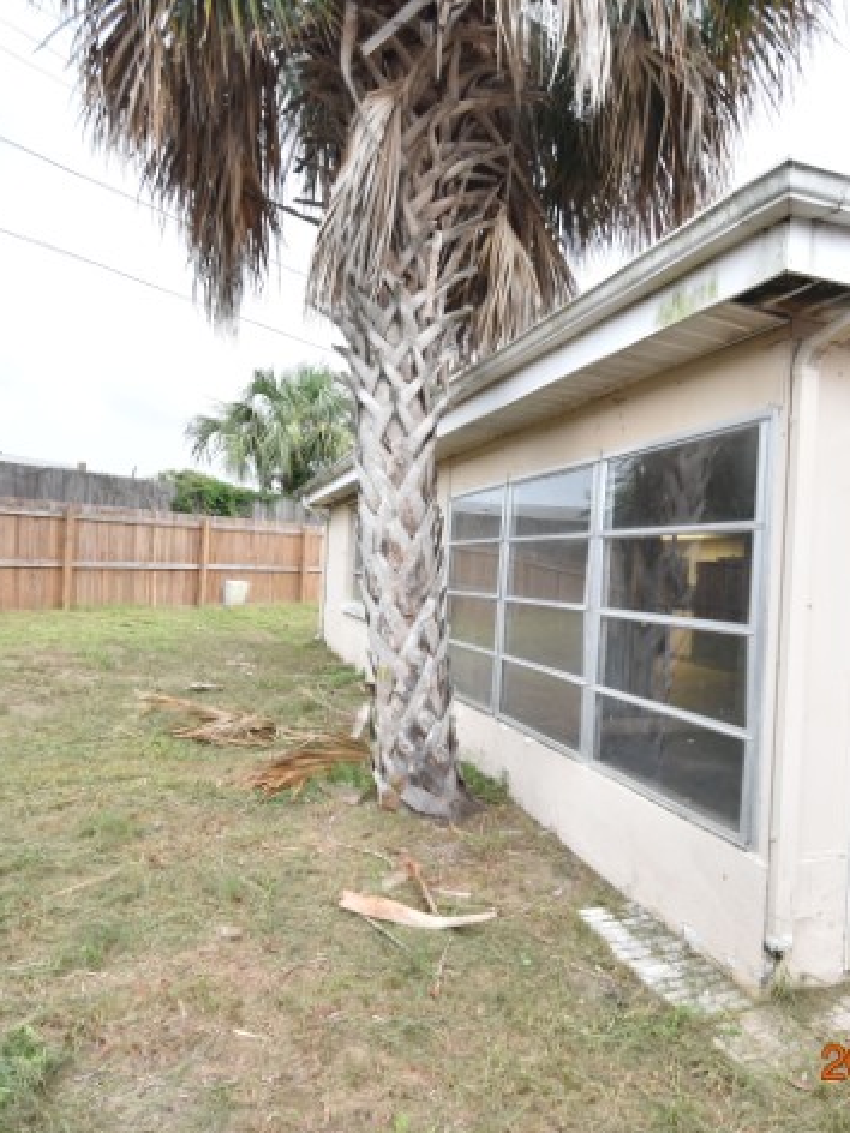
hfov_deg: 60.6
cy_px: 574
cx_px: 504
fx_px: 720
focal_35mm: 22
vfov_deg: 76.4
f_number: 3.5
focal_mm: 10
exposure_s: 1/500
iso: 800
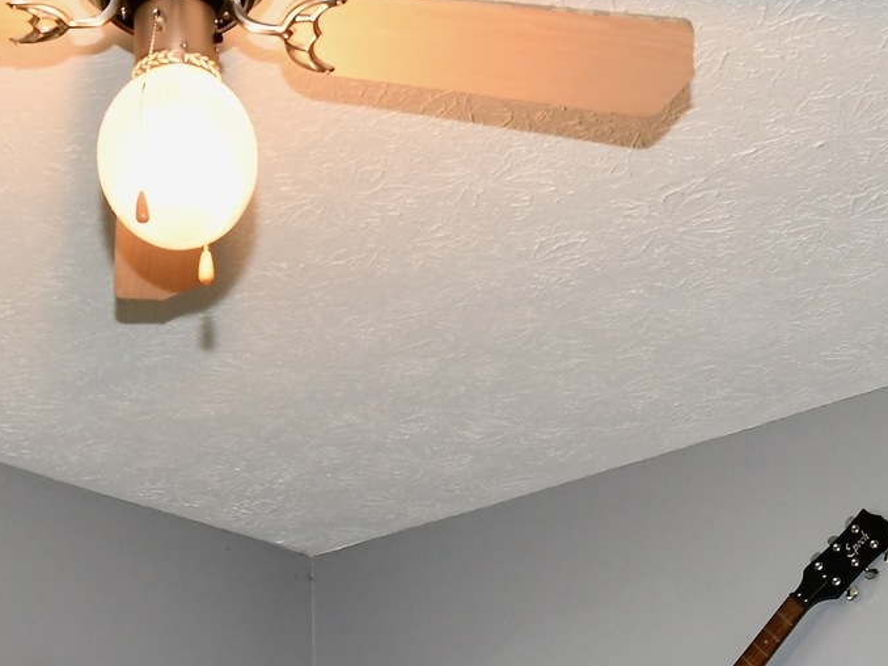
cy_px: 1107
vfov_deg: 19.5
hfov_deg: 31.2
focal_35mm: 61
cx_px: 242
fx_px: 1564
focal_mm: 14
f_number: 6.3
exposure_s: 1/60
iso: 640
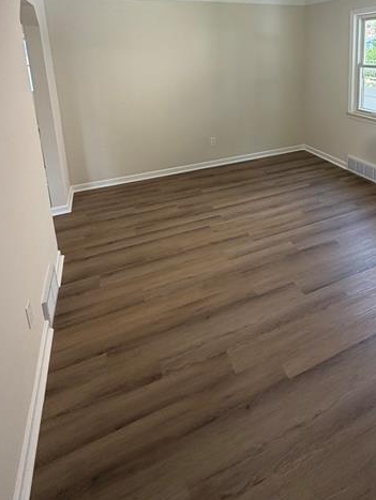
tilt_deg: -10.9
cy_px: 118
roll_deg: +1.3
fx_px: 333
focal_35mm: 23
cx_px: 262
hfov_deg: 57.1
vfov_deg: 68.5
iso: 160
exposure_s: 1/121
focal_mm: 2.22
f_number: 2.2
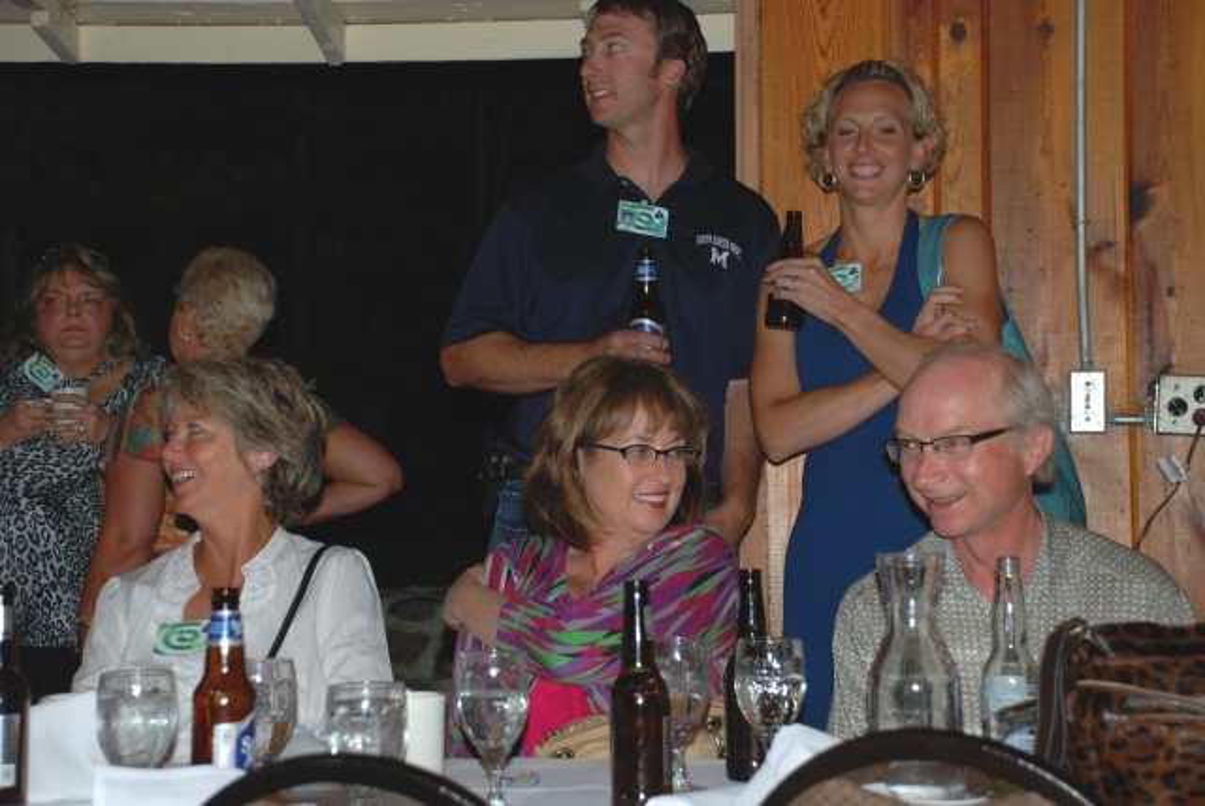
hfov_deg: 28.0
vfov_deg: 19.0
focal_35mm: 72
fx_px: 2412
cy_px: 403
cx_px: 602
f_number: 4.8
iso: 200
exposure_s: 1/60
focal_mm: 48
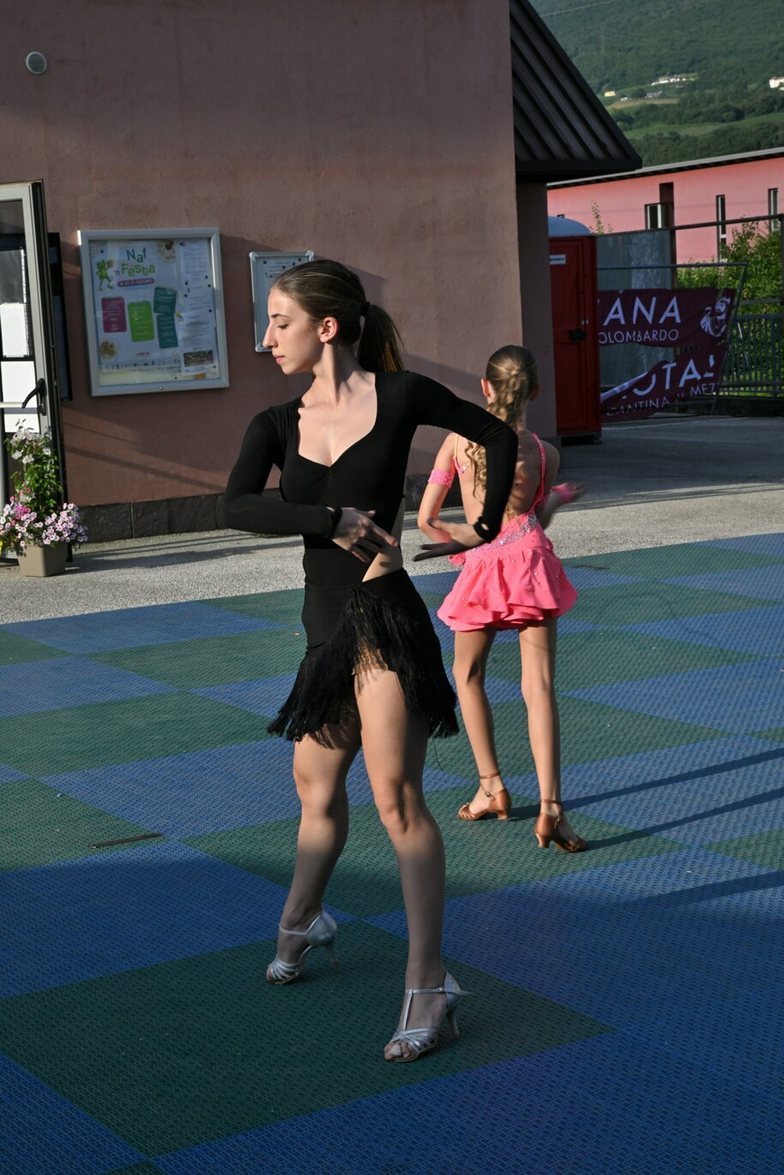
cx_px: 392
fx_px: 2286
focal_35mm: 70
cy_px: 588
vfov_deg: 28.8
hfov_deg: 19.5
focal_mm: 70
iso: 200
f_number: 16
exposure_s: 1/125
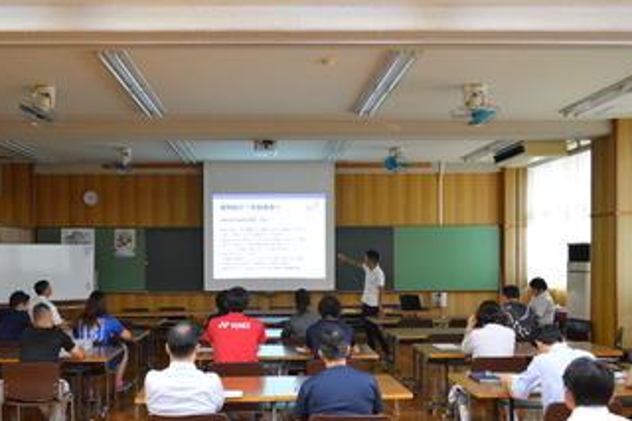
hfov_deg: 50.6
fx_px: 667
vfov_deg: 34.8
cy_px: 263
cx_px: 276
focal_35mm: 38
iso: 400
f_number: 3.5
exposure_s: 1/15
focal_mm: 18
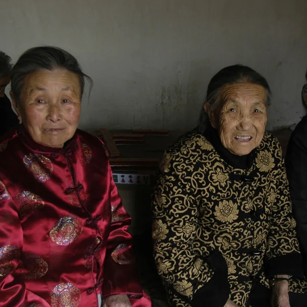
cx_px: 200
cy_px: 165
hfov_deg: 37.2
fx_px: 452
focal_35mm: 45
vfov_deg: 37.5
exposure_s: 1/100
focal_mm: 20
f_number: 3.5
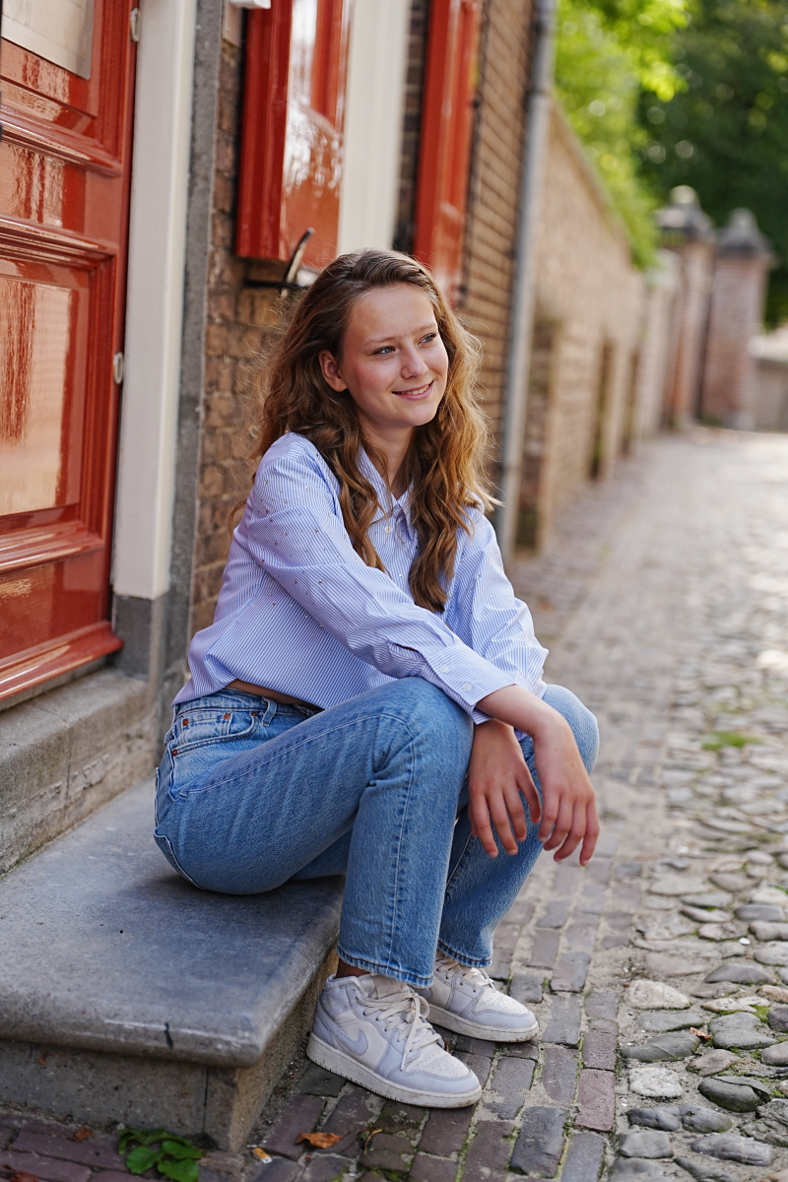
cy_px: 591
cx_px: 394
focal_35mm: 62
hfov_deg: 21.9
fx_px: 2036
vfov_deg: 32.4
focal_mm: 62
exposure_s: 1/2500
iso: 320
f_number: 2
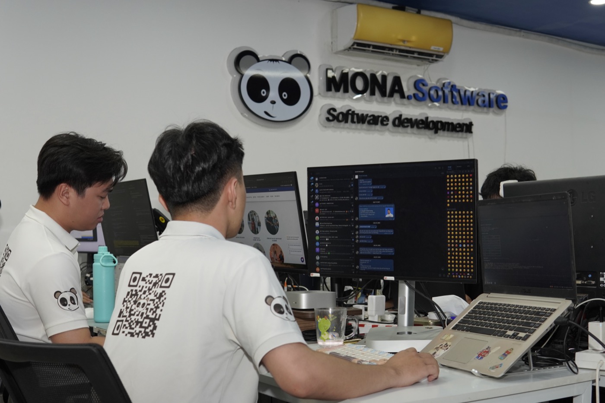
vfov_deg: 29.9
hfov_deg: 43.6
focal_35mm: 45
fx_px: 756
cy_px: 202
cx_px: 302
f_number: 4
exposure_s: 1/125
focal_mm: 30
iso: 500
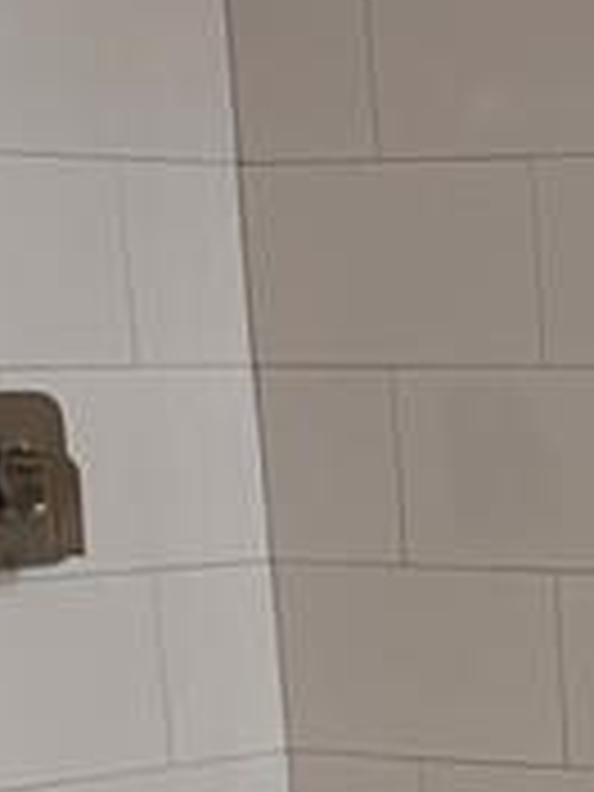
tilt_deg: -15.8
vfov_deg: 11.2
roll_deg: +0.4
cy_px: 1440
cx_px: 1112
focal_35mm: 164
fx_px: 3752
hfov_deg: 8.6
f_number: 1.78
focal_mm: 6.76
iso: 200
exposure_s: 1/215
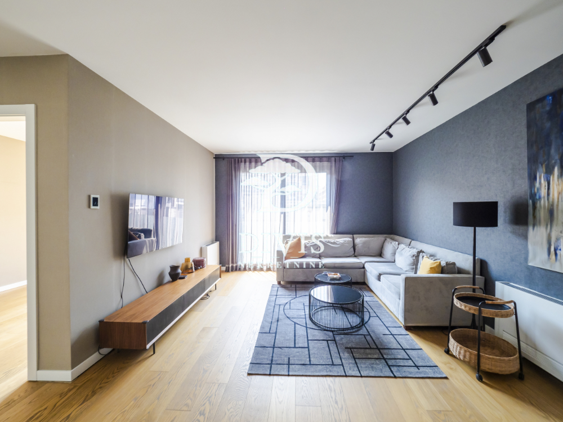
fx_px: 228
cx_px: 282
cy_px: 211
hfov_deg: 102.1
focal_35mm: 14
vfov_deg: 85.7
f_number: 4
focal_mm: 7
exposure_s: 1/40
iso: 400
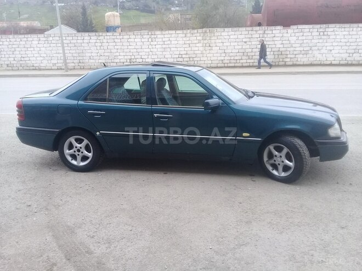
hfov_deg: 58.4
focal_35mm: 31
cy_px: 136
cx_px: 181
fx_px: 324
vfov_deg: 45.4
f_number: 2.2
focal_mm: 3.3
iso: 50
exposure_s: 1/131
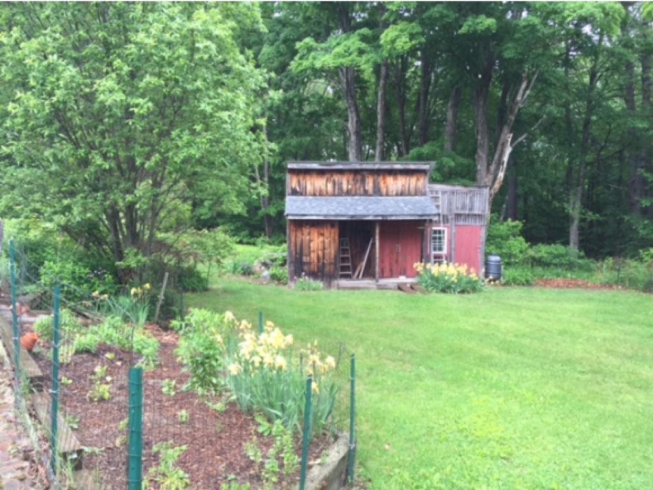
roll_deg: -0.8
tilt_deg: -4.7
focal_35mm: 29
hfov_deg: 61.6
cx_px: 326
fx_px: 547
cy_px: 245
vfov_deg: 48.3
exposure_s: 1/120
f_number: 2.2
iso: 32
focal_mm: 4.15
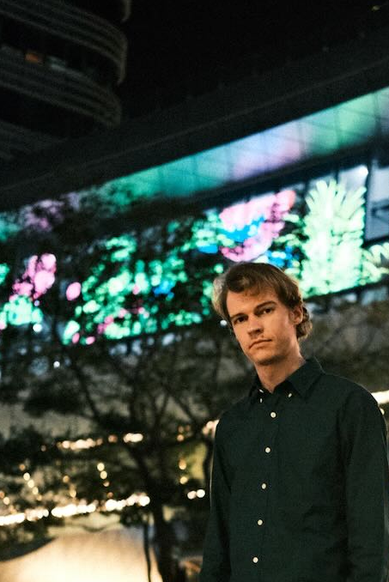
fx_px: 1618
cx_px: 336
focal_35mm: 100
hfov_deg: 13.6
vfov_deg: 20.1
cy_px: 506
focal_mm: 35
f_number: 2
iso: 5000
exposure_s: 1/105
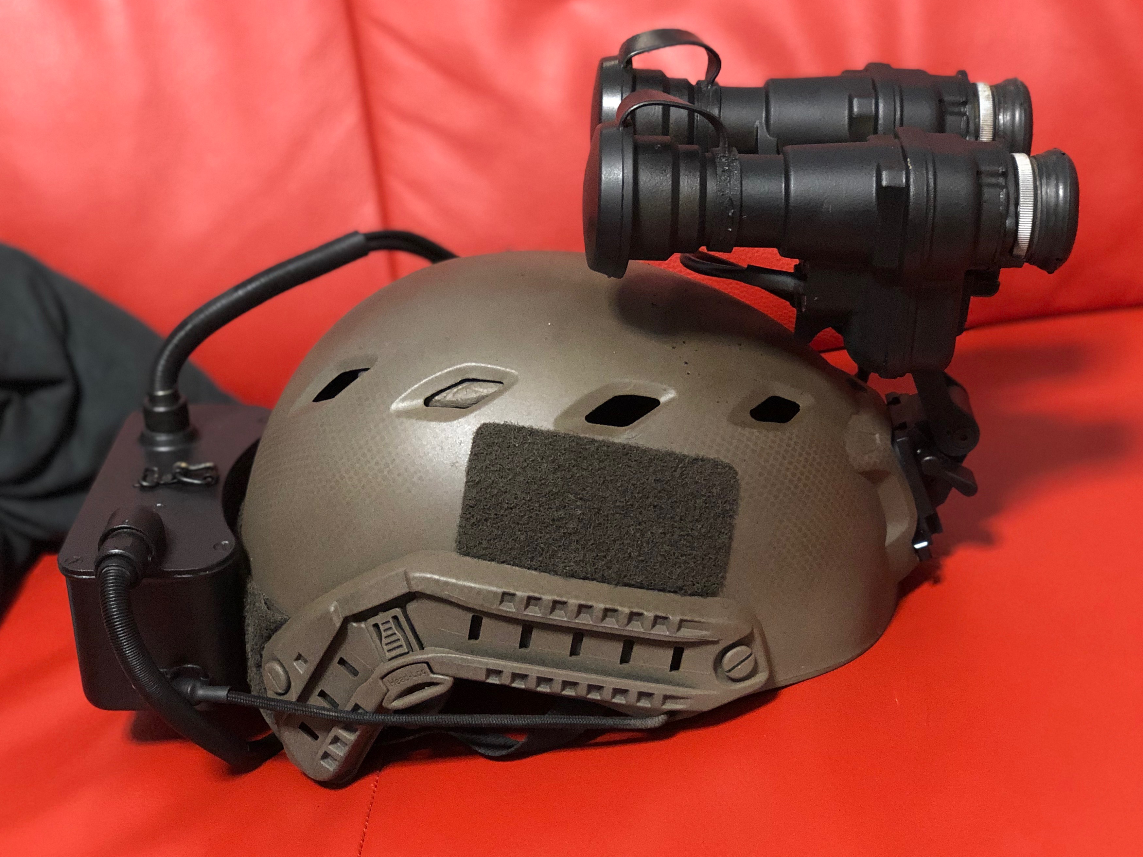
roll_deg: +12.9
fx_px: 1981
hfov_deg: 32.2
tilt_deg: -30.9
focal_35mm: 60
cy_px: 480
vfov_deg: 24.4
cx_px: 612
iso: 200
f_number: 2.4
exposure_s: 1/8
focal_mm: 6
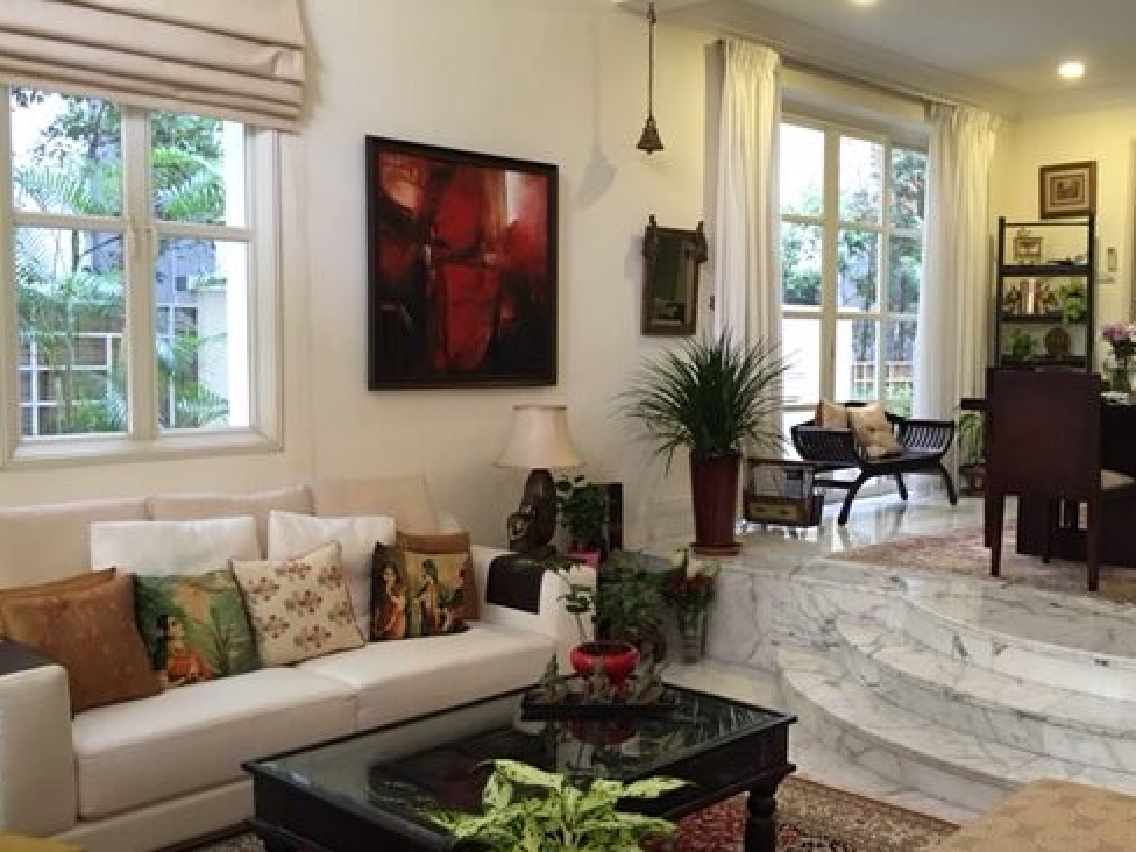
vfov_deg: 37.7
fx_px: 1247
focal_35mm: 38
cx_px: 696
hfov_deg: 48.6
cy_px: 447
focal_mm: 4.15
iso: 80
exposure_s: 1/15
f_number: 2.2
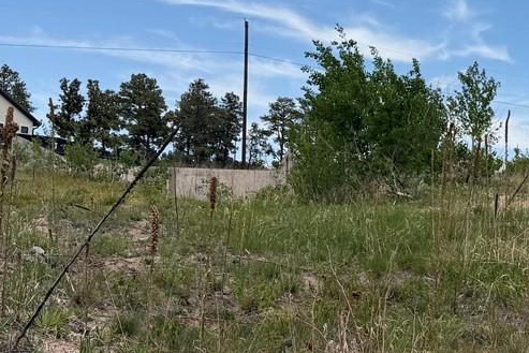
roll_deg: -0.5
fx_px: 1191
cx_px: 575
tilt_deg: +3.0
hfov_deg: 23.6
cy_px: 186
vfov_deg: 16.9
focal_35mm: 81
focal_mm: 6.76
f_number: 1.78
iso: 80
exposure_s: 1/5319
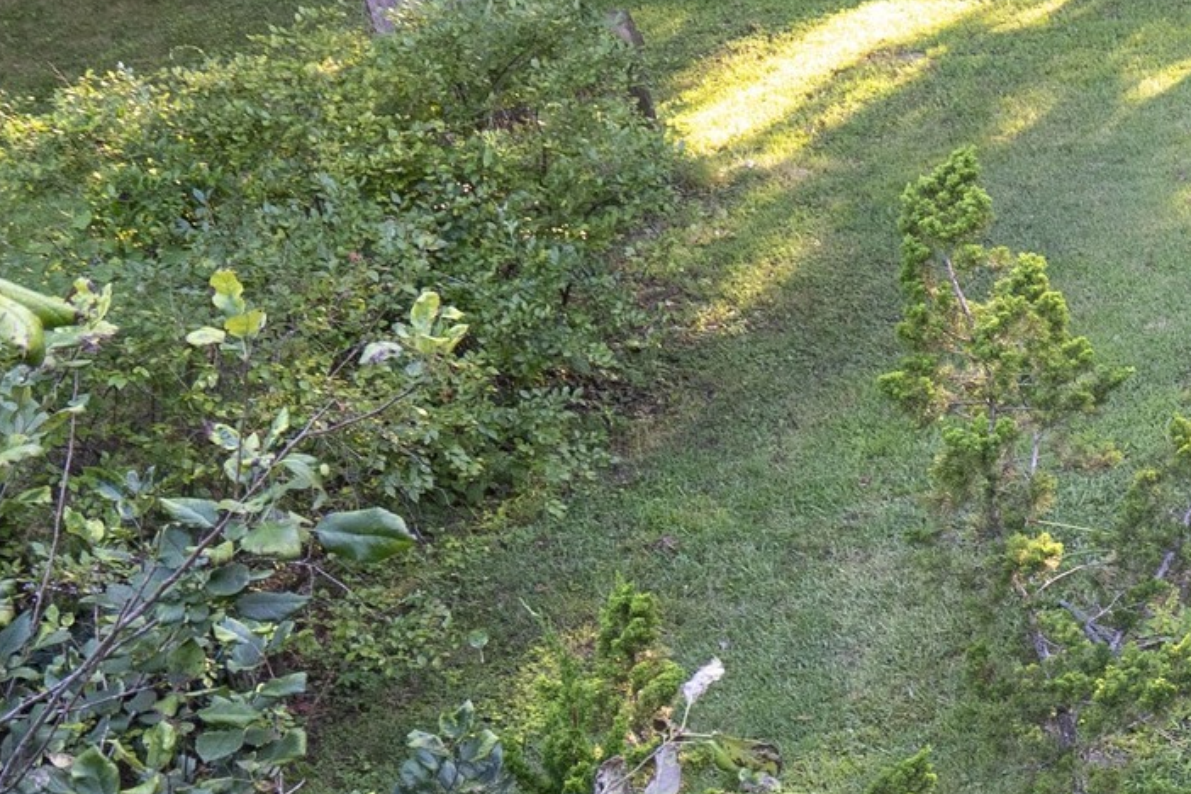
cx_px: 1647
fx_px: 2316
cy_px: 733
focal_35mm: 70
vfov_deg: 19.1
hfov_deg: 24.3
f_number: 4
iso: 800
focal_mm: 16
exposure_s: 1/160
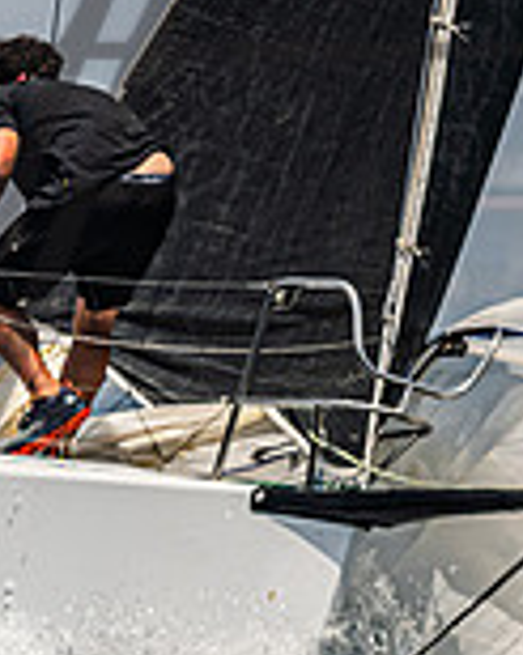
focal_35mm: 1495
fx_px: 28955
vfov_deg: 1.3
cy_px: 216
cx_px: -700
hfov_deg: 1.0
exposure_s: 1/4000
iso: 400
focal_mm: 340
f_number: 6.3
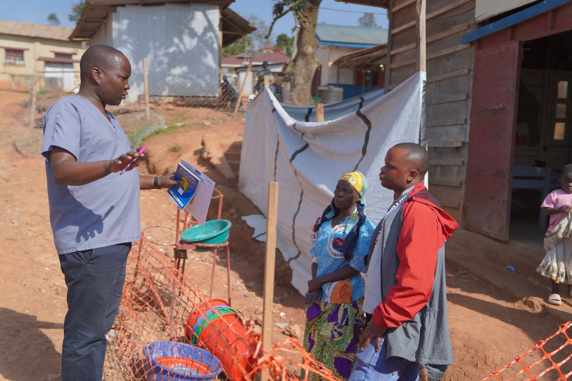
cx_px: 286
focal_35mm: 37
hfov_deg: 51.9
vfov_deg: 35.9
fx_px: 588
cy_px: 190
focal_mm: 37
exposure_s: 1/8000
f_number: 2.8
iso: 640
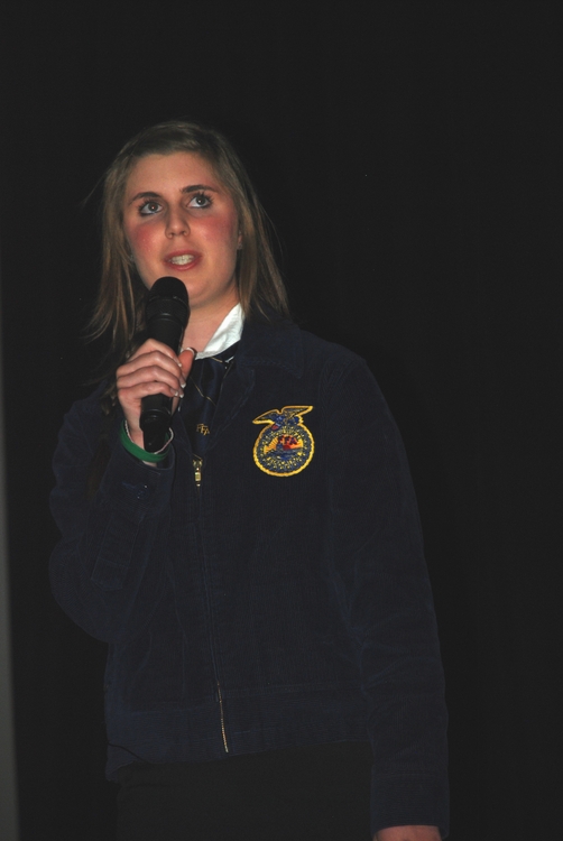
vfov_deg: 10.1
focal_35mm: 202
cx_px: 282
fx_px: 4737
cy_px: 420
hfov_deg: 6.8
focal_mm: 135
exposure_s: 1/60
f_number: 5.6
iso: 250
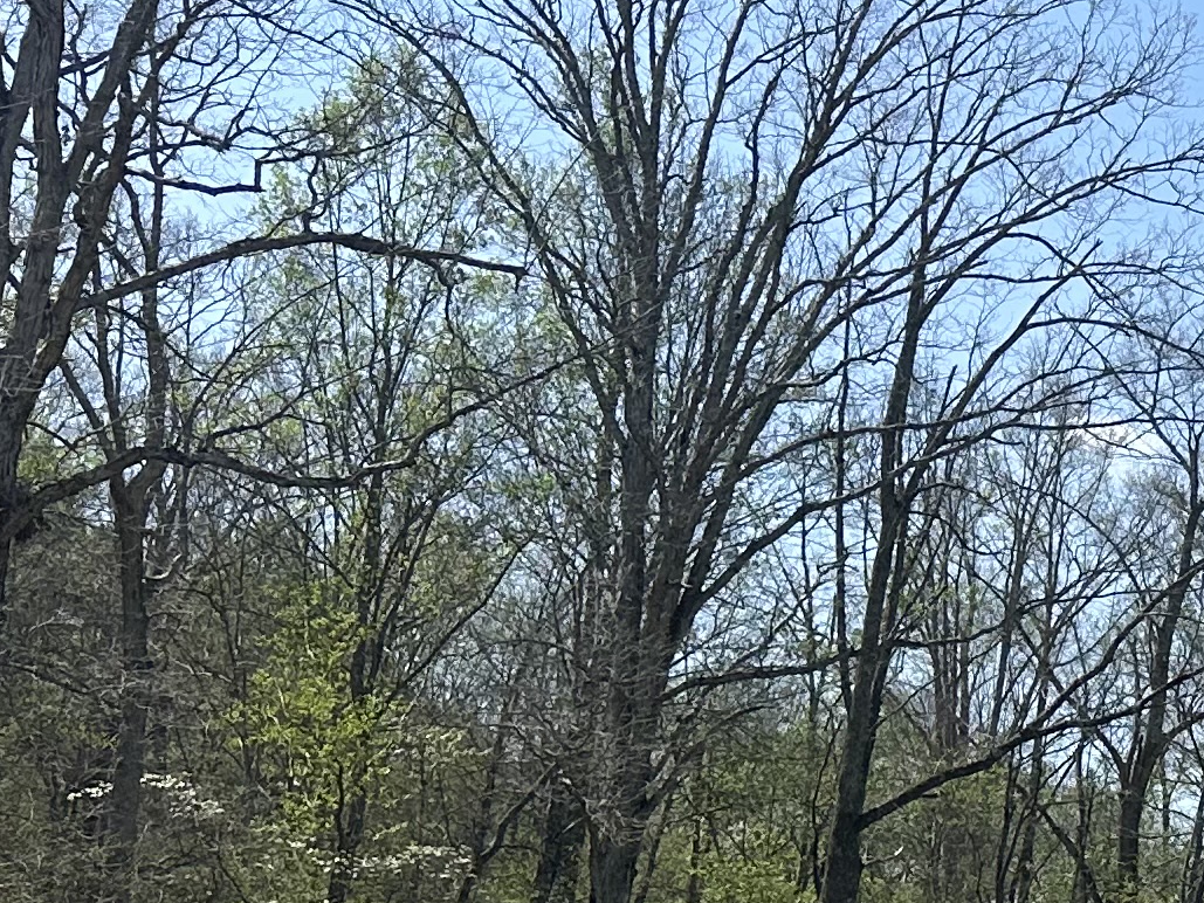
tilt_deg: +6.9
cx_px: 2144
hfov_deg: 17.2
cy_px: 827
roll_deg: -2.3
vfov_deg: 15.5
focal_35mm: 94
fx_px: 3270
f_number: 1.78
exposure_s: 1/5525
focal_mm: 6.86
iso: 80
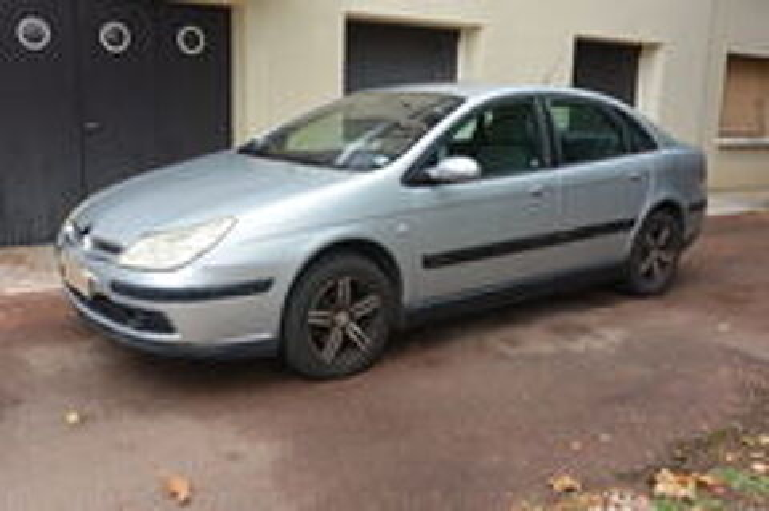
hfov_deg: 54.5
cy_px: 256
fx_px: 747
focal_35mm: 35
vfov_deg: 37.8
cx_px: 384
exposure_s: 1/200
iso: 200
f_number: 4
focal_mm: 13.1
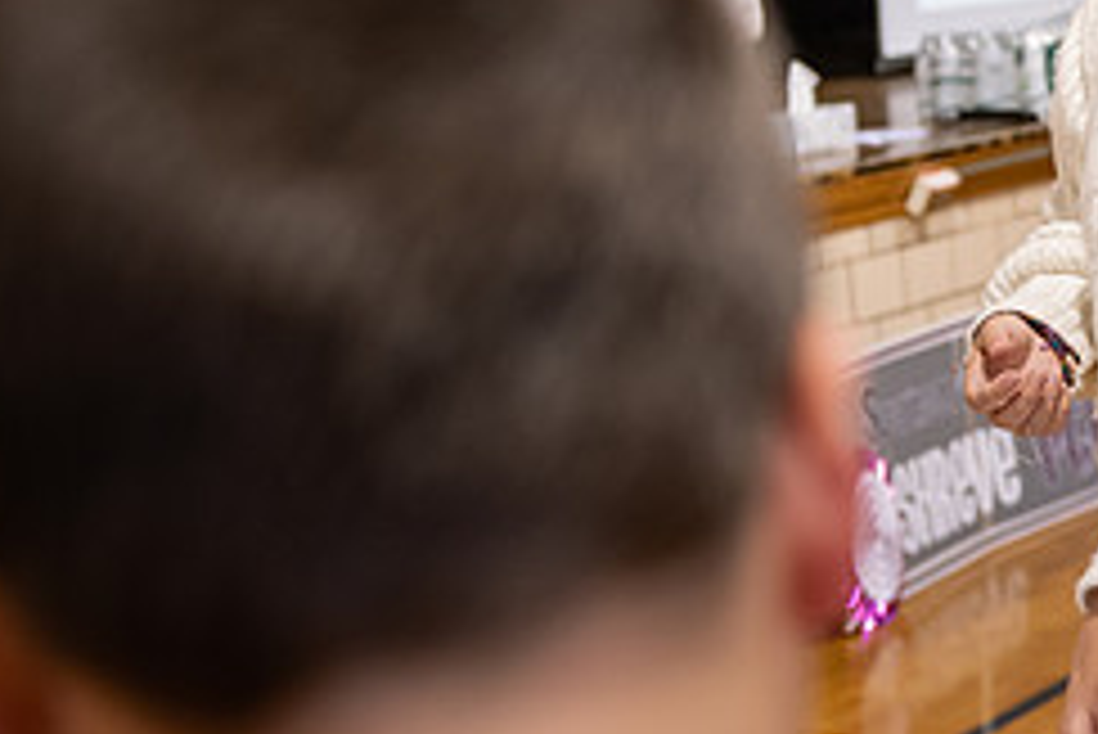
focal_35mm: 95
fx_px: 2899
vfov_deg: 14.3
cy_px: 97
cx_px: 1202
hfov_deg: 20.5
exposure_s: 1/160
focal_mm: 40
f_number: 3.2
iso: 1000
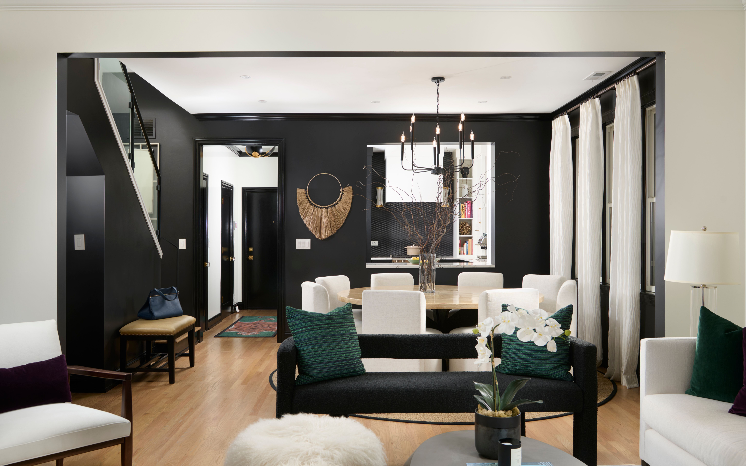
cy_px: 250
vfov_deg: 40.6
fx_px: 630
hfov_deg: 61.2
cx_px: 372
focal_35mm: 31
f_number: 7.1
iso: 250
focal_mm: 30
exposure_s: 1/200
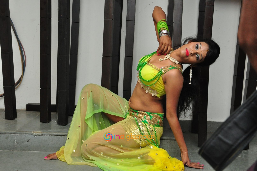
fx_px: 299
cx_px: 128
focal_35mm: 42
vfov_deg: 31.8
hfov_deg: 46.4
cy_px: 86
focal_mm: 28
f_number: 10
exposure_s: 1/125
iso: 1600
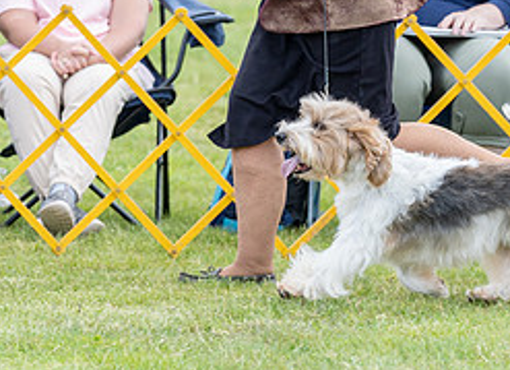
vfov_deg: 3.3
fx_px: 6463
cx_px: 332
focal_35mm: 444
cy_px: -2
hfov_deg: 4.5
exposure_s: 1/640
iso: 400
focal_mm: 154
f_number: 4
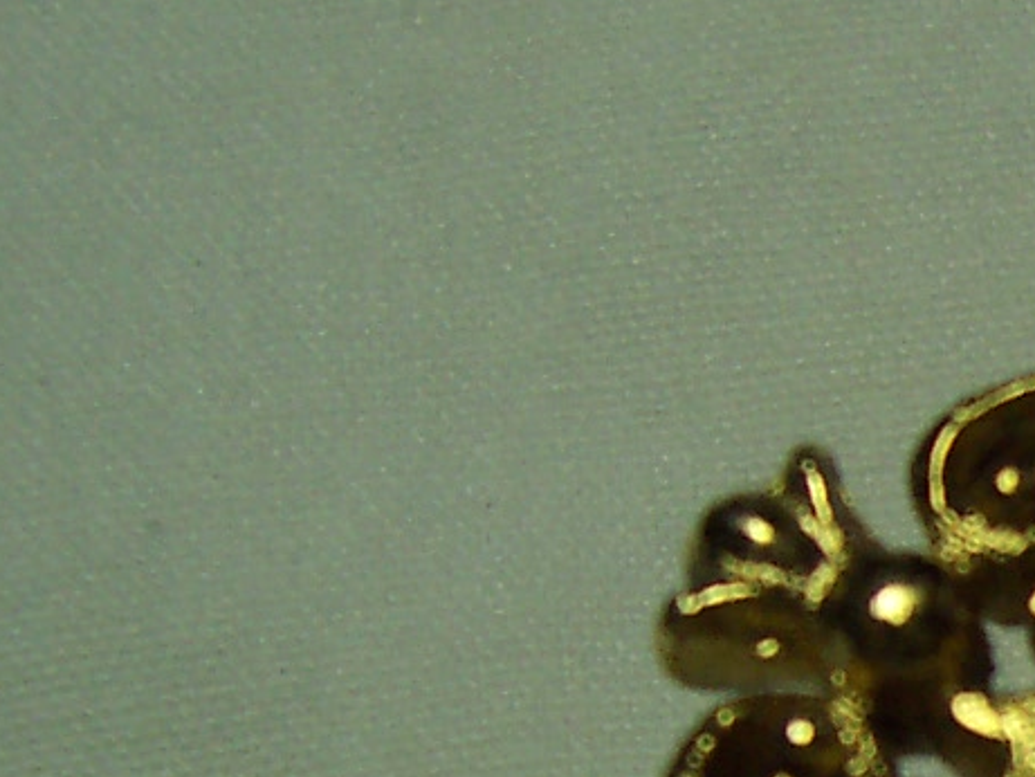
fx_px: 3978
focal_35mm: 133
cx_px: 1774
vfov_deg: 10.9
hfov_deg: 13.5
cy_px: 997
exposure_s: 1/250
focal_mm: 5.6
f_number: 2.8
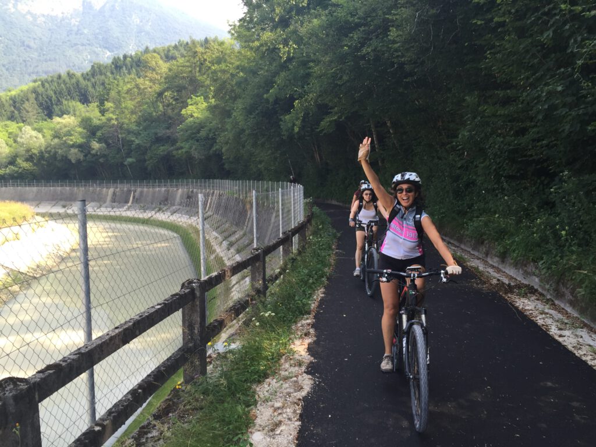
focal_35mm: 29
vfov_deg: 48.2
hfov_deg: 61.7
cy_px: 224
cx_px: 298
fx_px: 499
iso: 32
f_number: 2.2
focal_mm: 4.15
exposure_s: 1/247
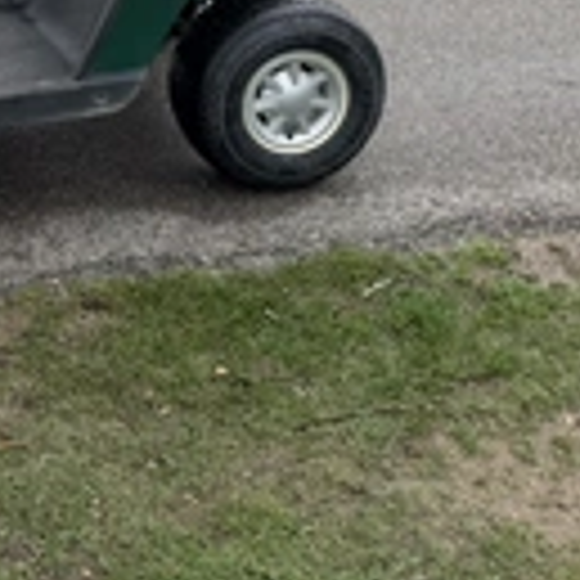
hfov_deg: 23.6
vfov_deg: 24.1
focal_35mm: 66
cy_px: -90
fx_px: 1251
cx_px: -135
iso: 100
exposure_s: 1/1464
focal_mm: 6.76
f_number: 1.78
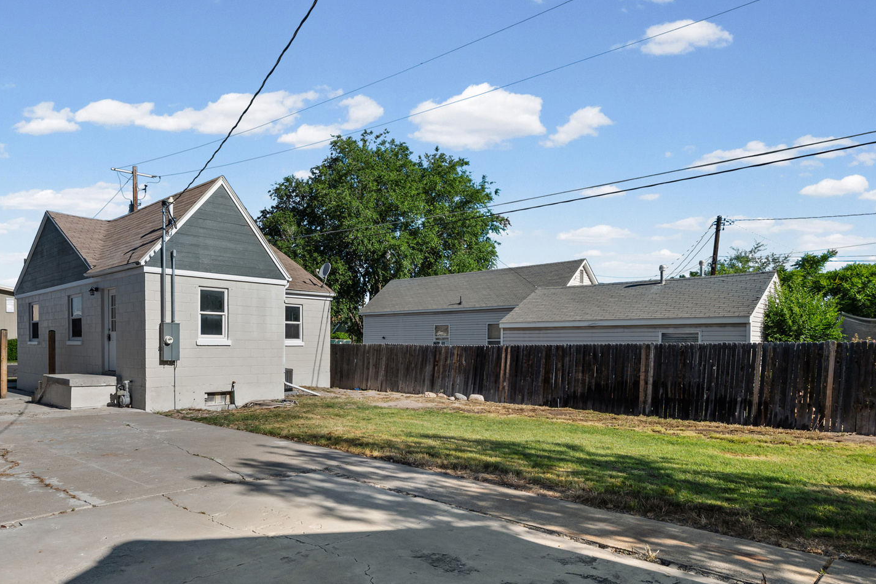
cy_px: 360
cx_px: 358
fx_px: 560
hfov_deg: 75.4
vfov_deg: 54.6
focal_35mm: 23
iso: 250
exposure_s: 1/200
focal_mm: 16
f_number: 9
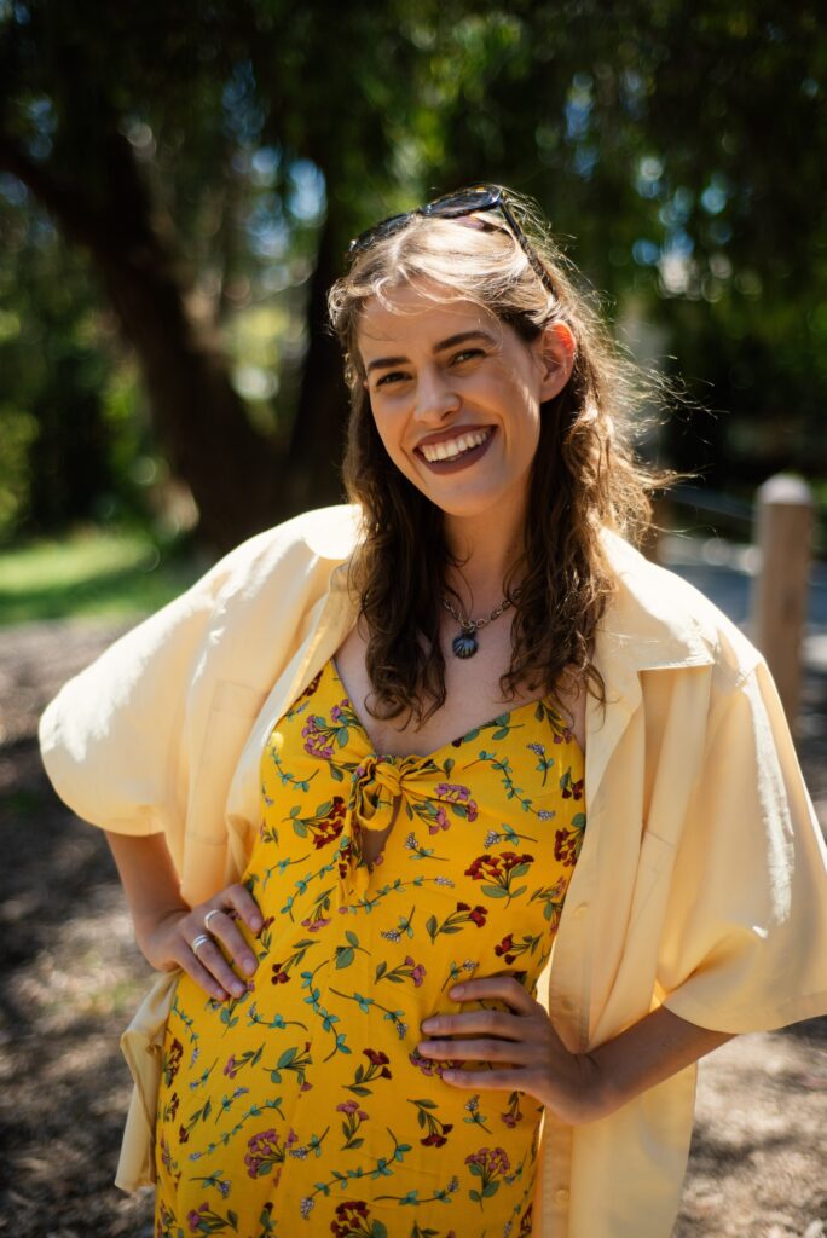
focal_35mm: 50
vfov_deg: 39.6
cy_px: 619
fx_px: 1720
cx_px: 414
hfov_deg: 27.0
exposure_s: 1/4000
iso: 110
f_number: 2.2
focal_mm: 50
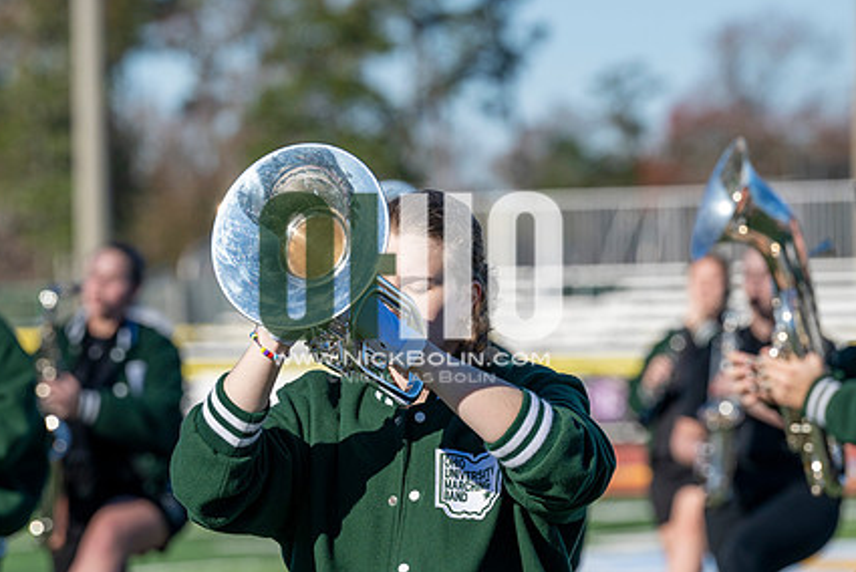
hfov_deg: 7.5
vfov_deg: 5.0
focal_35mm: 273
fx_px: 6496
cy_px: 287
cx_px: 411
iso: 250
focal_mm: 200
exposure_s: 1/2000
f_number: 5
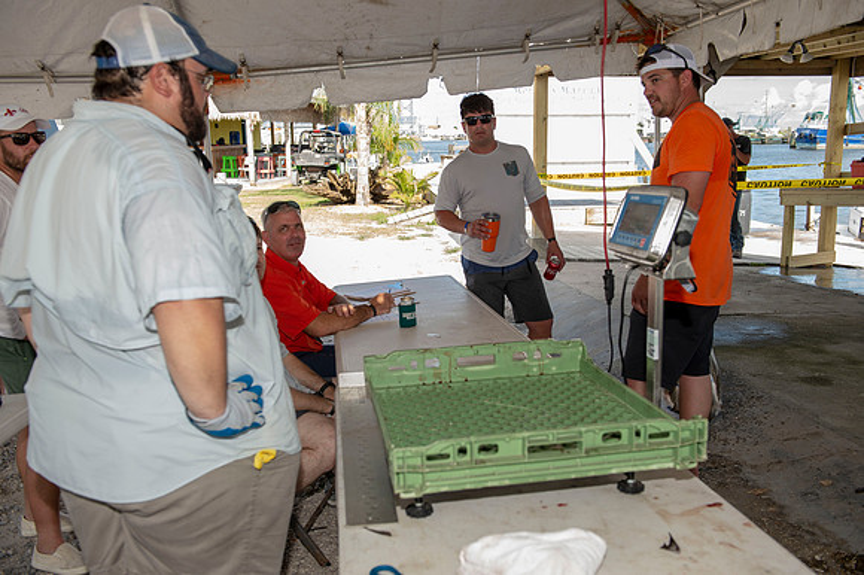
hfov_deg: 55.8
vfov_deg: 38.8
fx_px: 816
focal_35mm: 34
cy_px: 288
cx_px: 432
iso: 50
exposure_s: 1/100
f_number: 5
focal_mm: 34
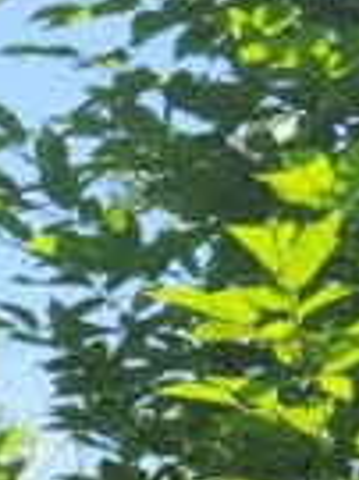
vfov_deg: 10.6
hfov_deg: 7.3
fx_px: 2424
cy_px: 892
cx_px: -775
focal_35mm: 175
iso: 20
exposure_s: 1/596
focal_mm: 5.4
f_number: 1.8
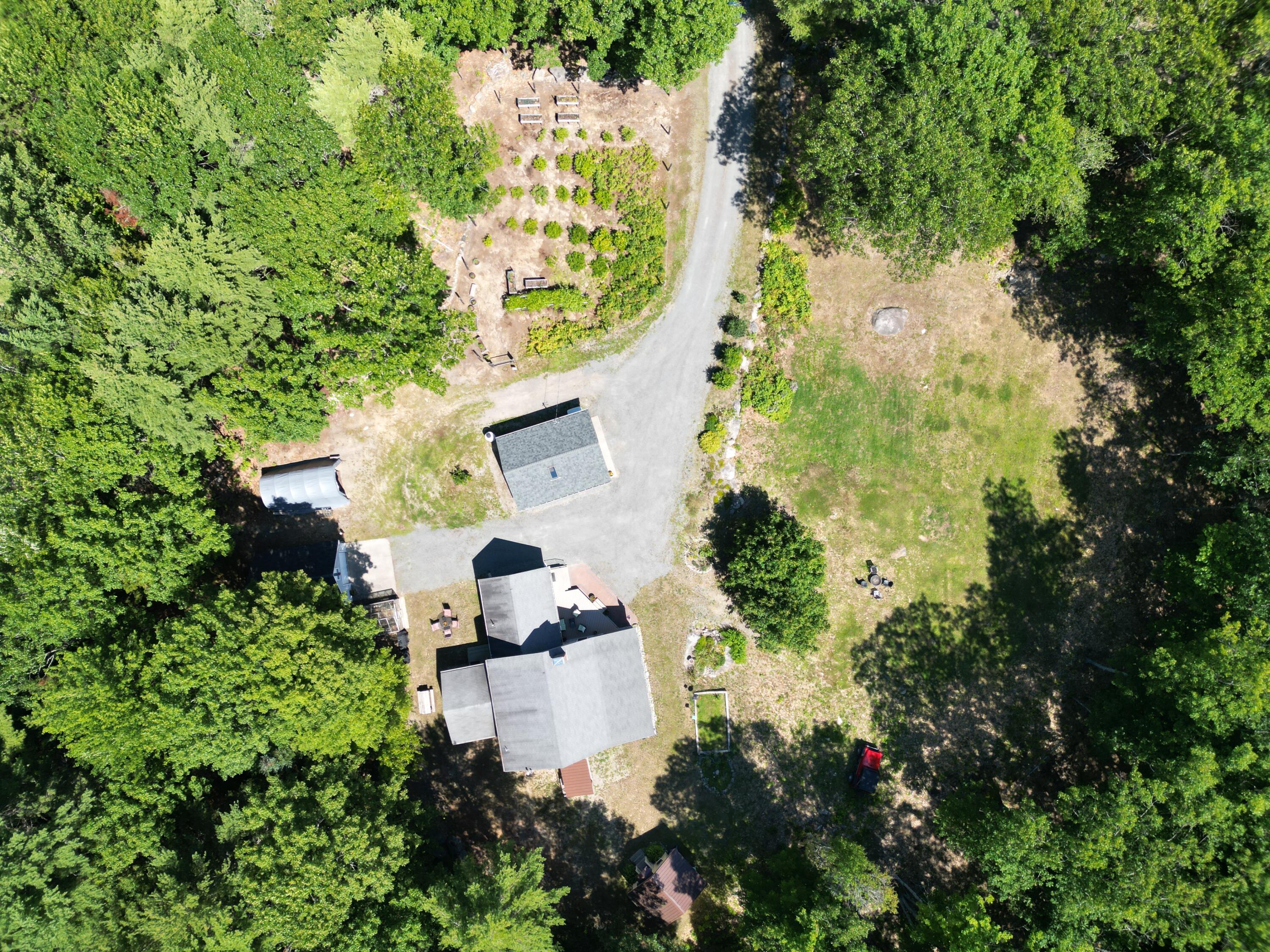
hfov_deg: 71.6
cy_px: 476
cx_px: 635
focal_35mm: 24
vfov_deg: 56.8
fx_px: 881
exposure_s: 1/1500
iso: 110
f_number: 1.7
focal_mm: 6.72
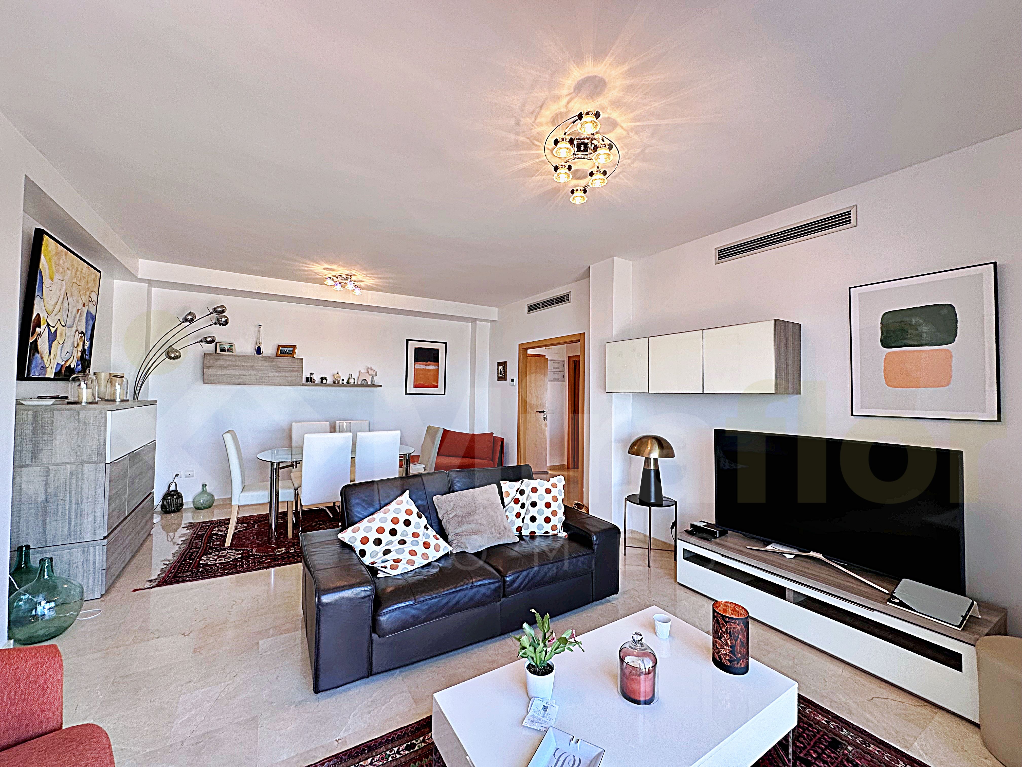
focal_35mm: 14
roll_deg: -1.3
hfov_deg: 102.1
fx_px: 413
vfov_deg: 85.7
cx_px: 511
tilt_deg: +1.5
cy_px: 384
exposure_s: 1/100
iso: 64
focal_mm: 2.22
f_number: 2.2
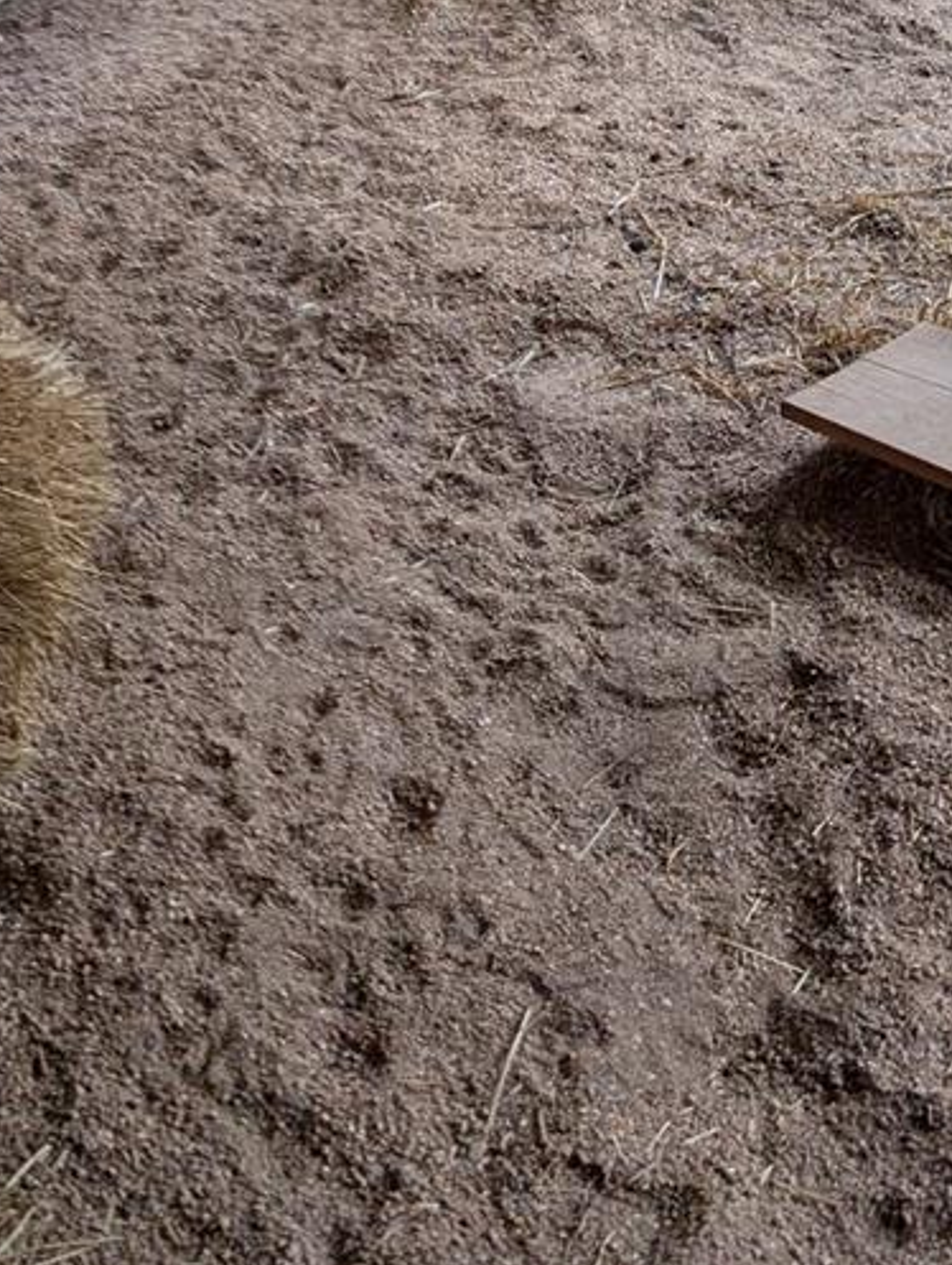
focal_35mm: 58
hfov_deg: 25.3
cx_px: 538
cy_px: -28
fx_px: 2122
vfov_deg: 30.6
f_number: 1.68
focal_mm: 6.9
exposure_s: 1/147
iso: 29
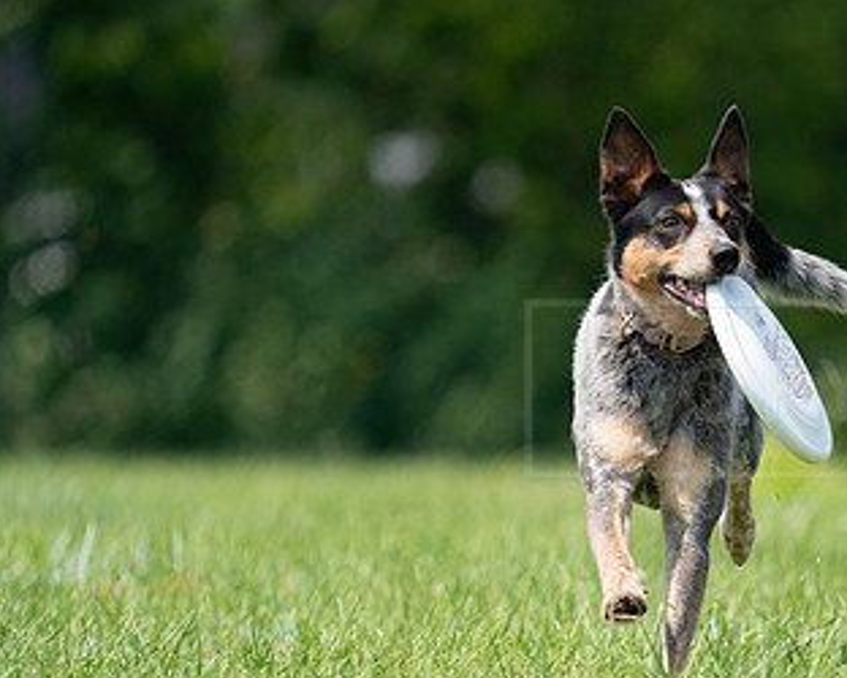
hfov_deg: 1.8
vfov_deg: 1.5
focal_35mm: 1046
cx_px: 785
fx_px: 26237
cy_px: 435
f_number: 6.3
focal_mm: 600
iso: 1600
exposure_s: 1/4000
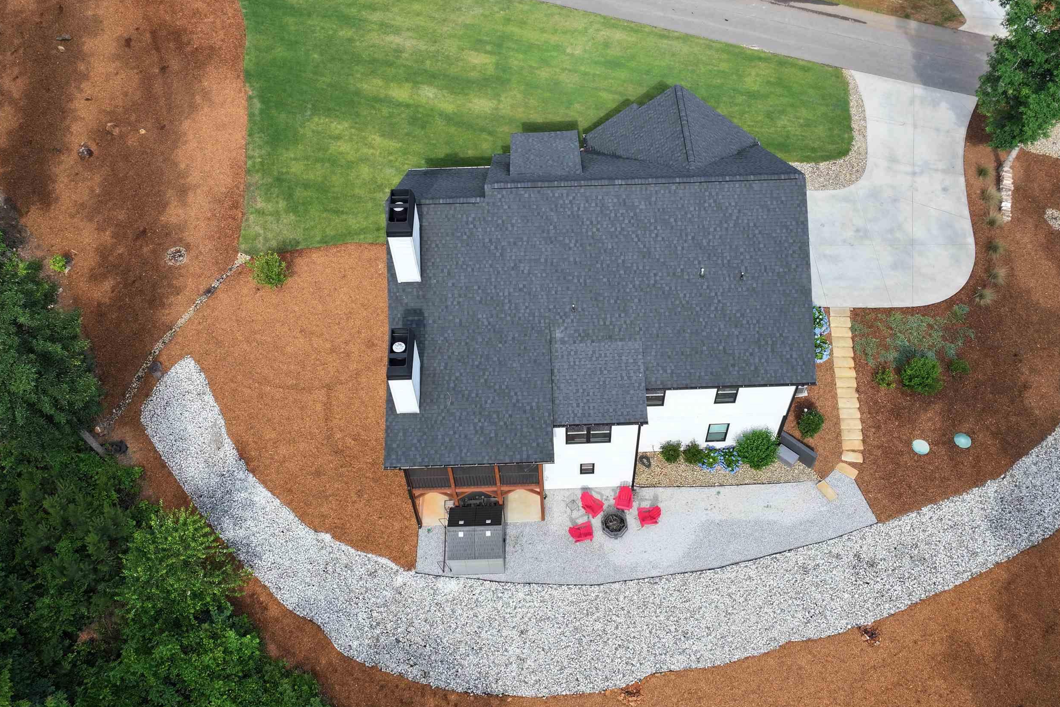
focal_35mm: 31
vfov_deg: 42.3
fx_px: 913
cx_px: 571
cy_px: 347
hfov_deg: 60.2
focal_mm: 12.29
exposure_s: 1/30
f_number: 2.8
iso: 130
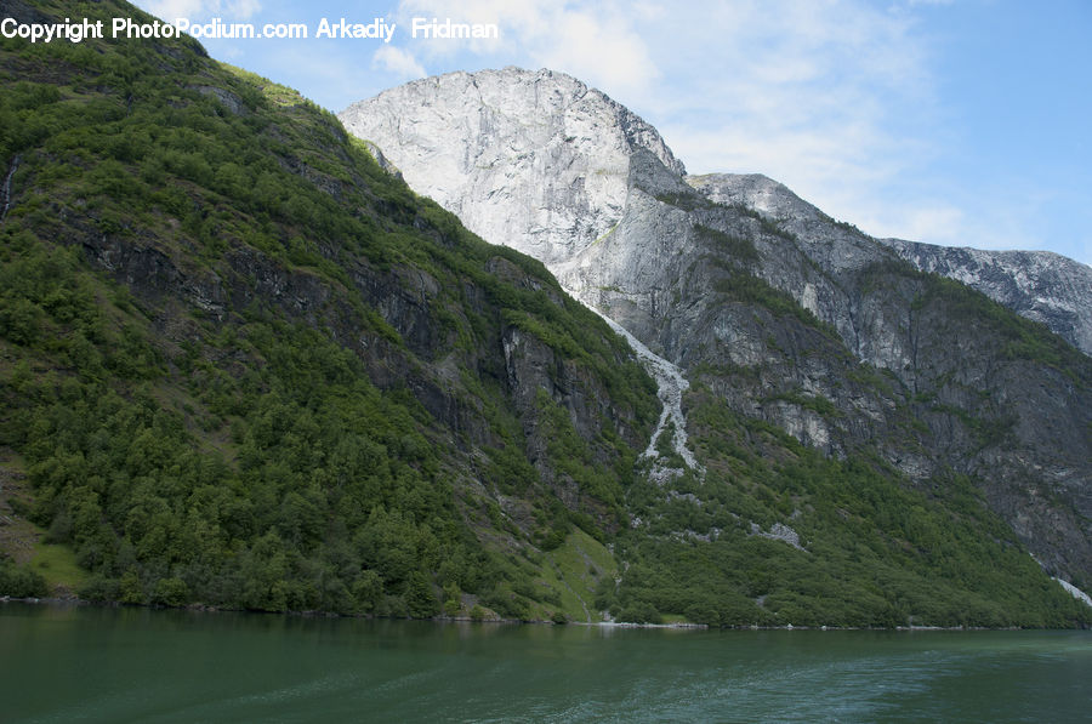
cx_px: 546
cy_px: 362
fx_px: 818
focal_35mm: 27
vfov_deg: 47.8
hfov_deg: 67.5
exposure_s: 1/250
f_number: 7.1
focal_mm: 18
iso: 200
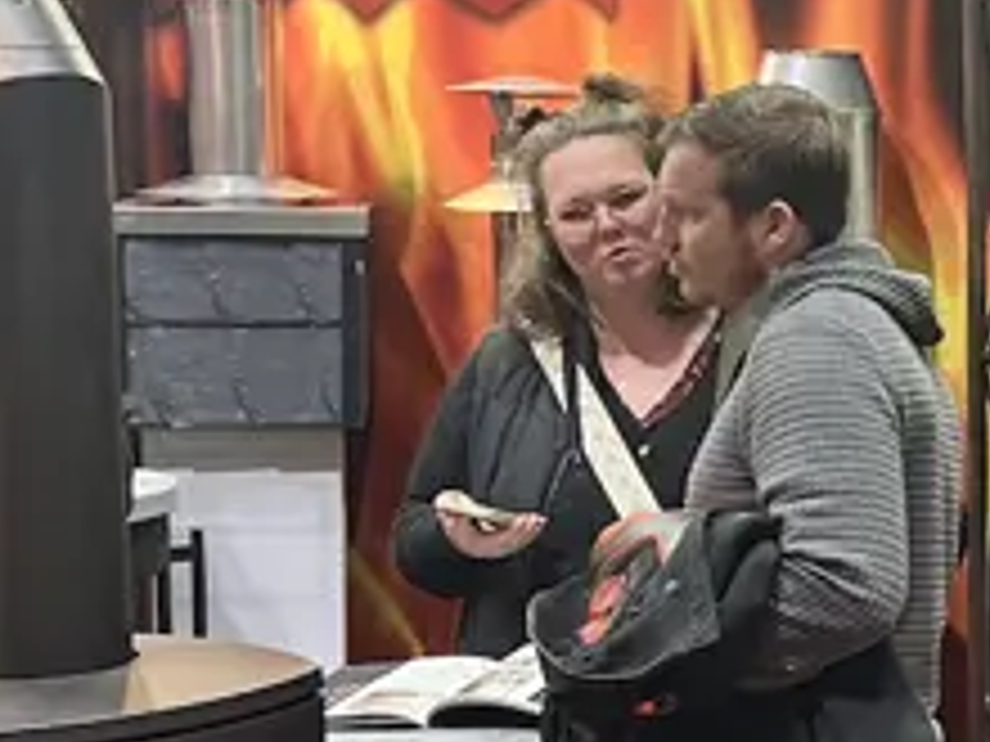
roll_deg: -0.4
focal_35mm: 71
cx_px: 1274
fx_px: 2031
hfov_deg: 24.1
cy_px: 409
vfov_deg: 20.7
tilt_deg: -5.1
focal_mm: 5.7
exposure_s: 1/50
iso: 80
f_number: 1.5
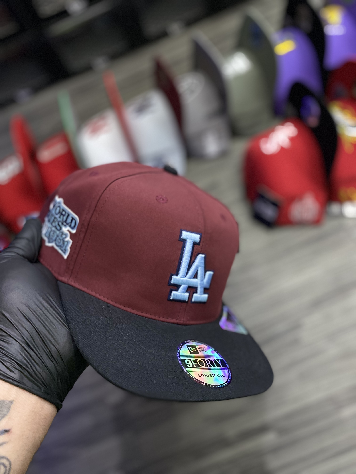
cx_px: 178
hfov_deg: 53.1
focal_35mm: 26
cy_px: 237
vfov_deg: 67.3
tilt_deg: -58.8
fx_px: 357
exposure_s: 1/60
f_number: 1.8
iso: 500
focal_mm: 4.25
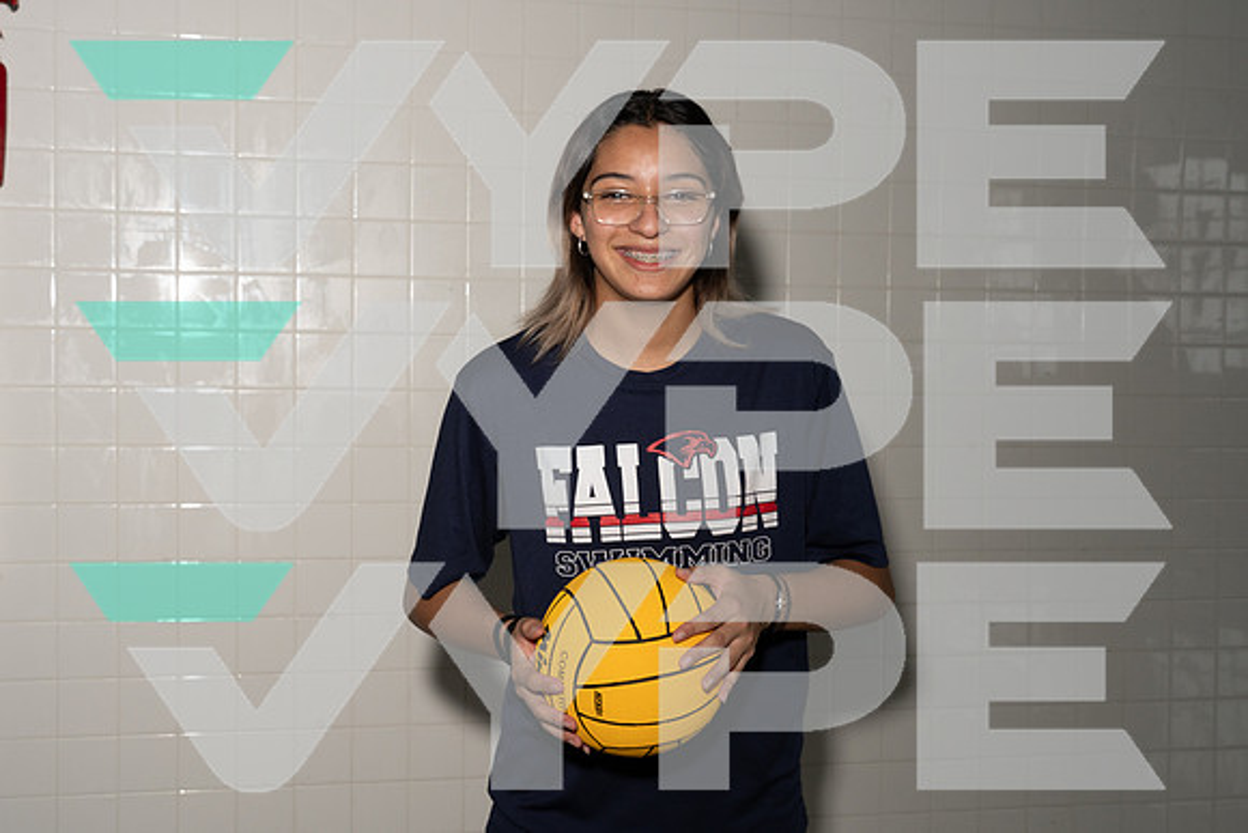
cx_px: 624
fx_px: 1734
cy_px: 416
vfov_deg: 27.0
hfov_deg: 39.6
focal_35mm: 50
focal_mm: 50
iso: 800
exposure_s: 1/250
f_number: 11
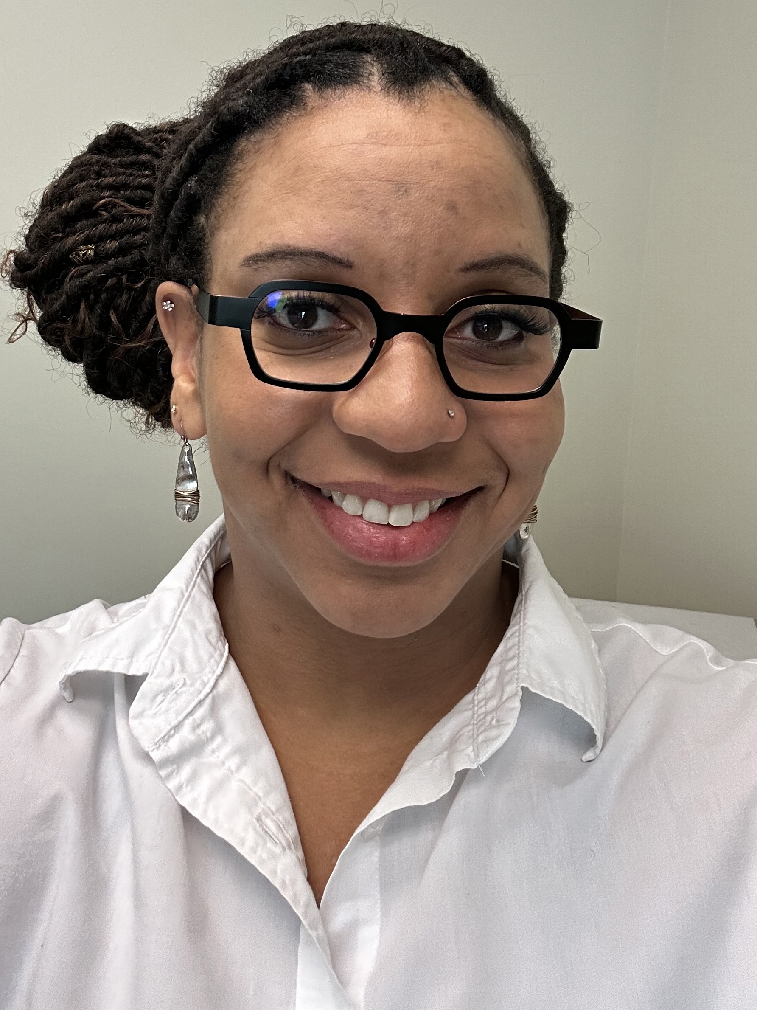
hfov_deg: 46.8
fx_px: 875
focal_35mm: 30
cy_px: 505
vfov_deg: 60.0
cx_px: 378
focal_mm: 2.69
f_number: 1.9
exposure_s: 1/60
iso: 100
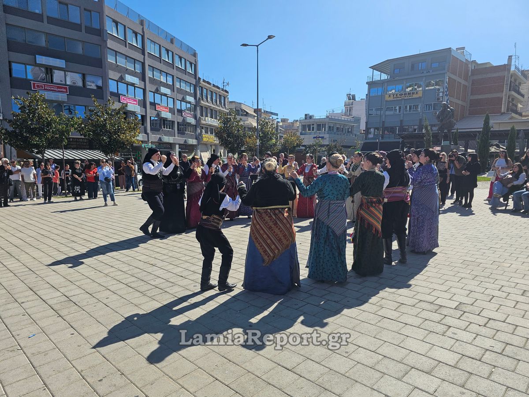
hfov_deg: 73.9
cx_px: 264
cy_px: 198
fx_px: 351
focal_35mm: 23
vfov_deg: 58.9
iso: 16
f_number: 1.7
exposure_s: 1/1461
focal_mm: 6.3
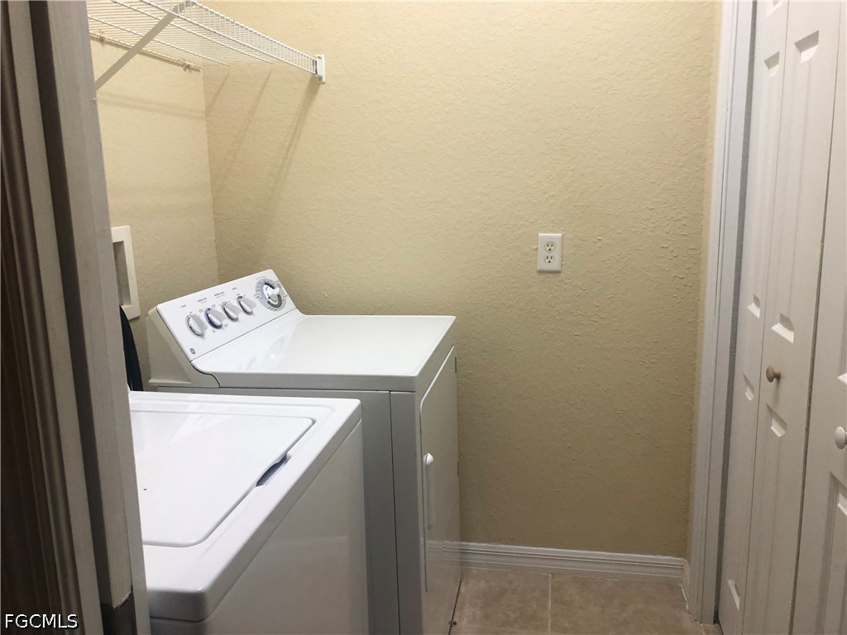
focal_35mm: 28
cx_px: 424
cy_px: 318
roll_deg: +0.8
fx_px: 685
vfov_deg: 49.7
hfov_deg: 63.4
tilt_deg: -7.2
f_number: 1.8
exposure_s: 1/30
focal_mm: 4
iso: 32
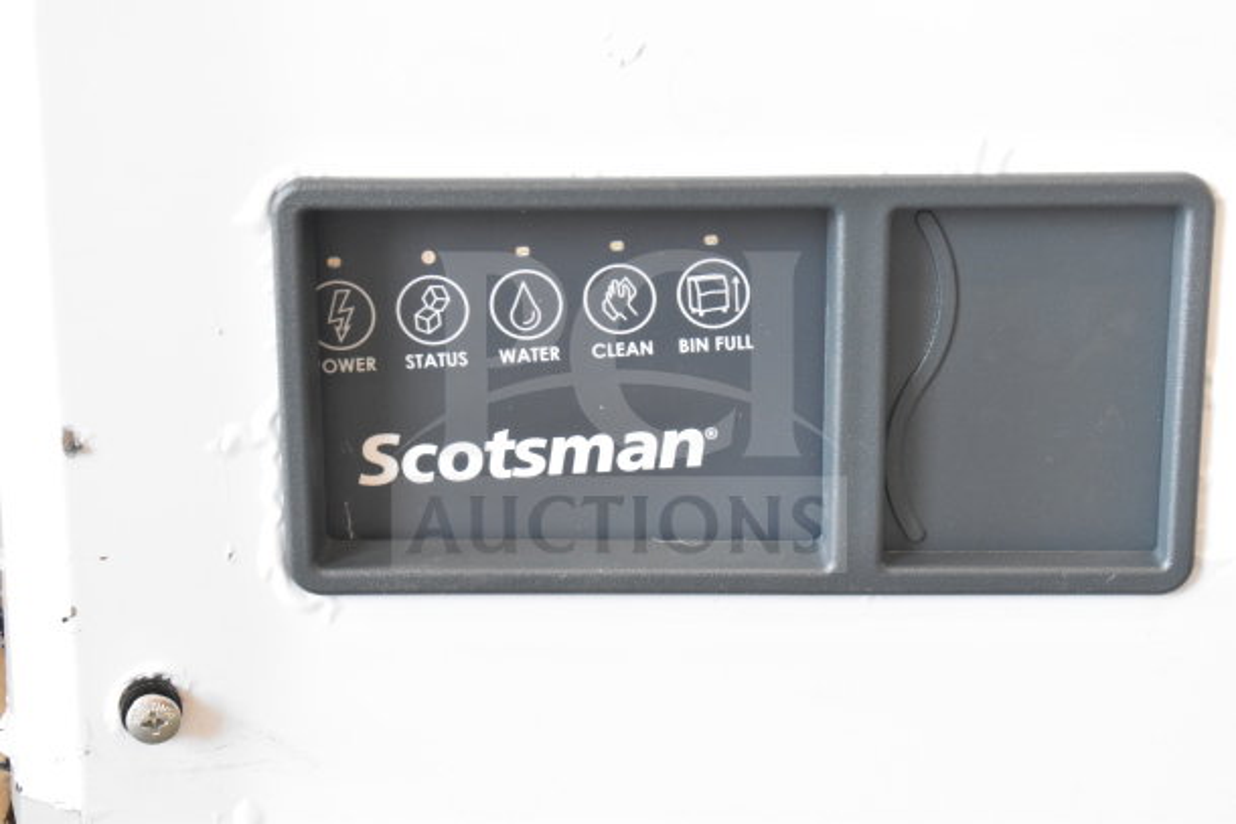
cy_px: 412
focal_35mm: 82
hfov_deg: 24.6
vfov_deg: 16.6
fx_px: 2833
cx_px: 618
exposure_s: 1/100
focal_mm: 55
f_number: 5.6
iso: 3200
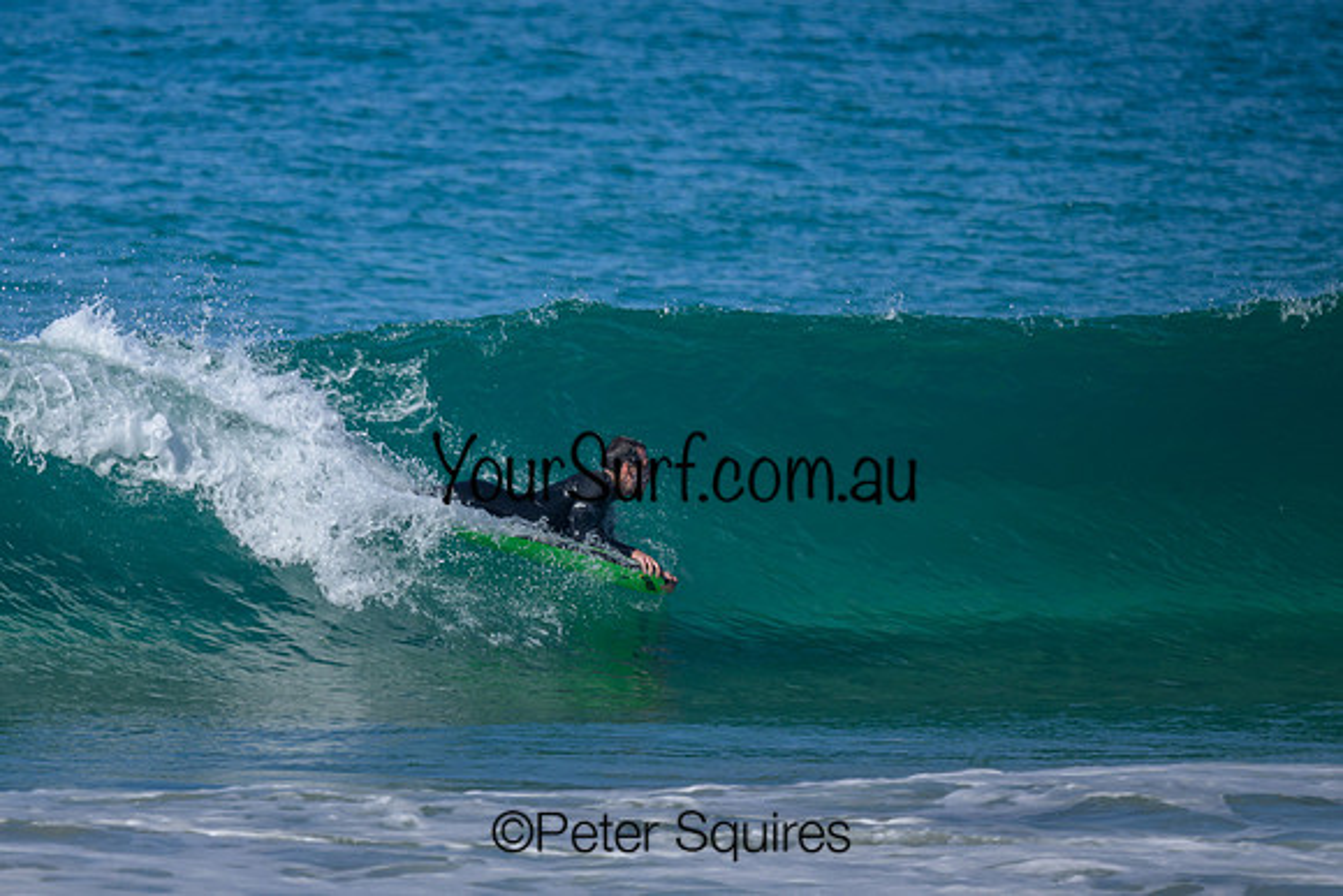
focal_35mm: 1112
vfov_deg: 1.2
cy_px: 274
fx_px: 41475
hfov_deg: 1.9
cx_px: 410
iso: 360
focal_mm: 800
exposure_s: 1/2000
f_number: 6.3
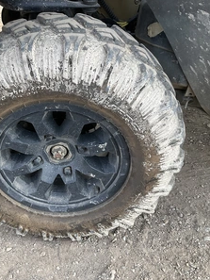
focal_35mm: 39
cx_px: 69
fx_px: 315
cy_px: 140
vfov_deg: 47.8
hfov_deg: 36.4
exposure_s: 1/218
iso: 20
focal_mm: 3
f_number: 1.8
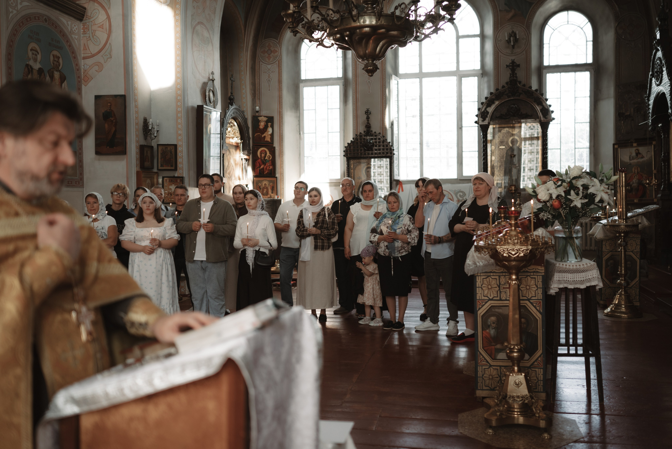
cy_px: 224
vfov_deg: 37.9
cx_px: 336
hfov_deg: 54.4
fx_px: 654
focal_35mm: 35
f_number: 2
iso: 400
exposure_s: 1/320
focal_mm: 35
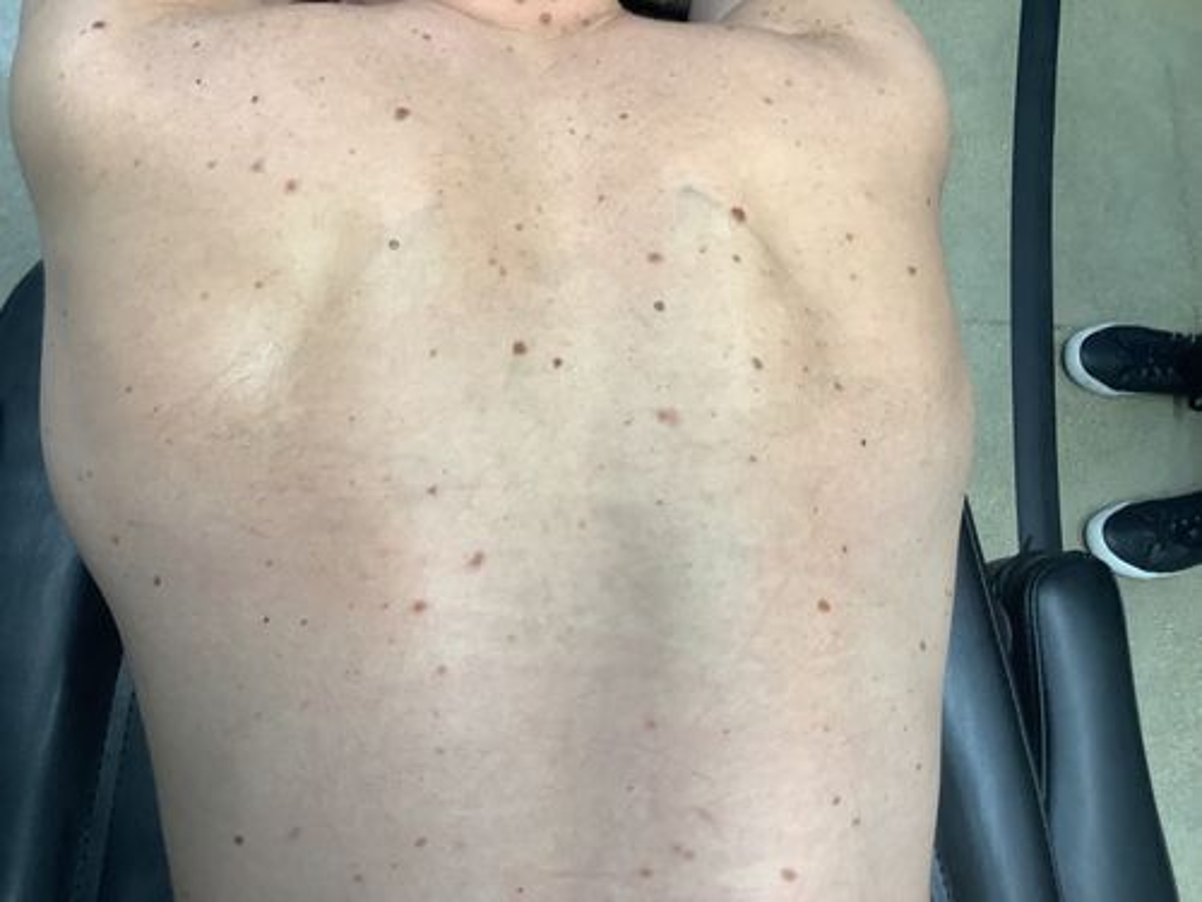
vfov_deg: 45.4
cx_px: 601
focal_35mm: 31
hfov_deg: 58.4
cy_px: 451
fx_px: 1076
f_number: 2.4
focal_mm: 3.3
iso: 125
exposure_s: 1/60
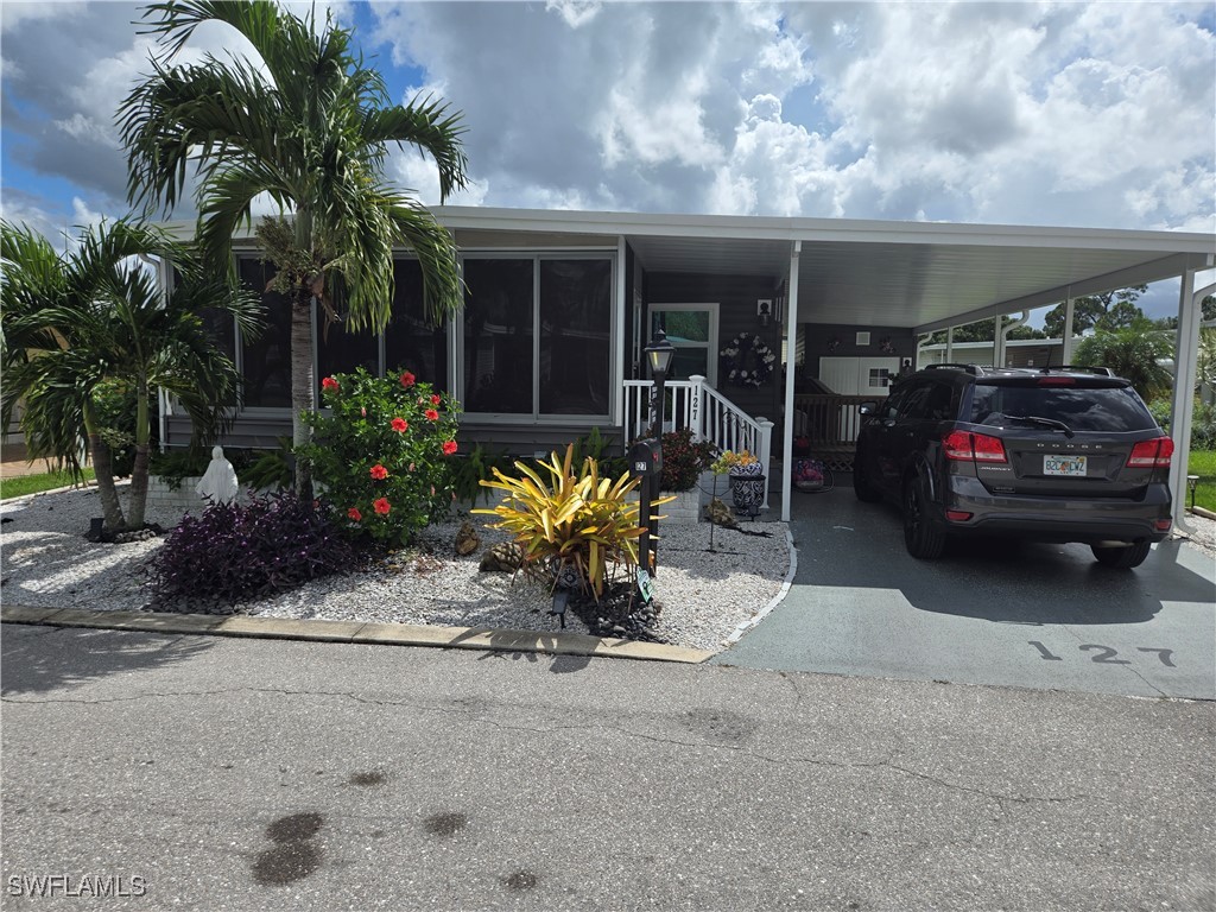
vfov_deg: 58.9
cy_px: 456
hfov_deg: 73.9
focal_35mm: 23
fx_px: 808
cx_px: 608
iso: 25
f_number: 1.8
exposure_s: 1/3238
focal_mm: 5.4
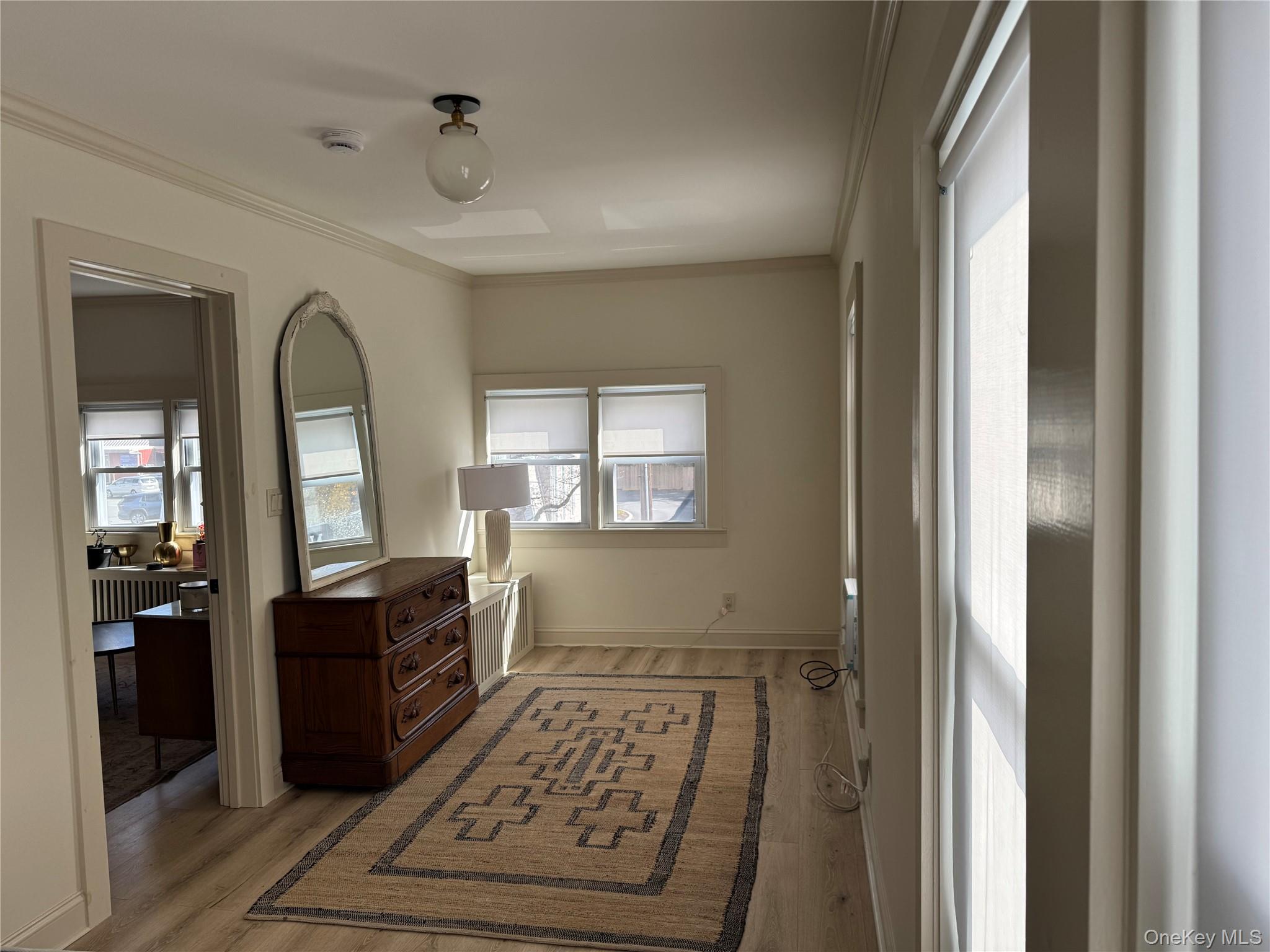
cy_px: 476
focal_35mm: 24
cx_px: 635
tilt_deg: -5.3
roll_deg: +0.8
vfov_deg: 56.8
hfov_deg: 71.6
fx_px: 881
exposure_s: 1/470
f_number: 1.78
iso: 80
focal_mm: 6.76
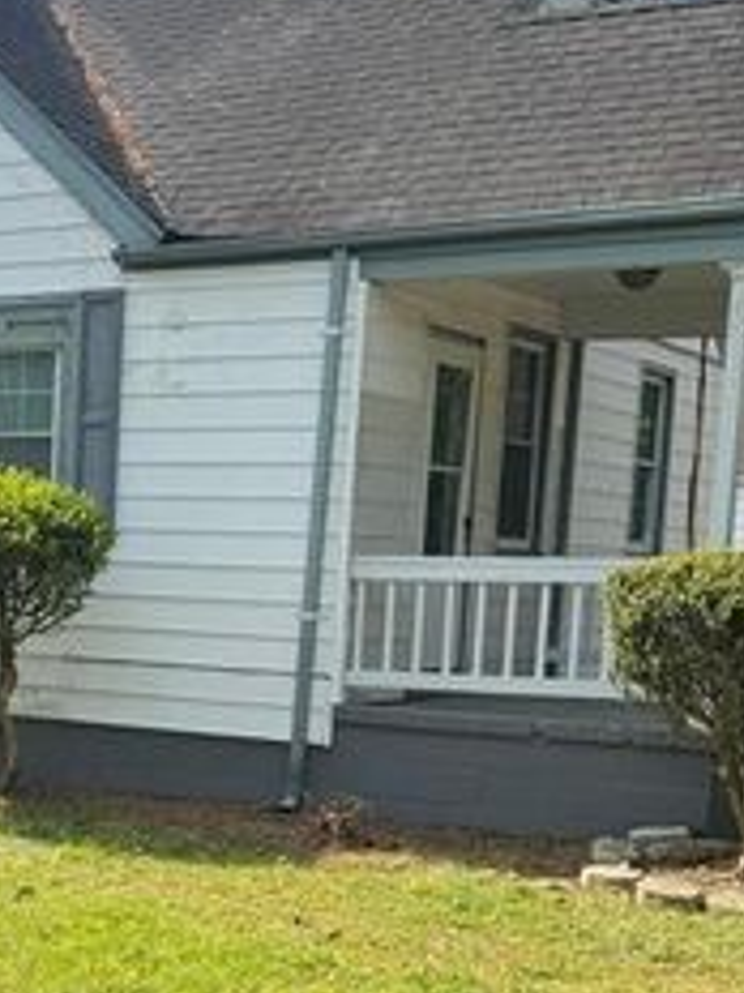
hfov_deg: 20.6
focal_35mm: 69
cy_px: 815
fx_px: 1977
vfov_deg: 27.5
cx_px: -9
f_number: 1.78
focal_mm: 6.76
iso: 80
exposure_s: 1/2331
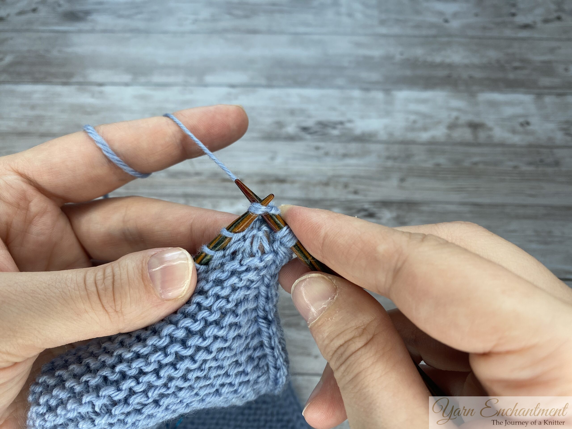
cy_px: 214
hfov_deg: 69.4
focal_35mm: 25
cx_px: 286
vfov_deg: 54.9
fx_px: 413
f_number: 1.8
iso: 50
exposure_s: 1/121
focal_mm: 4.25
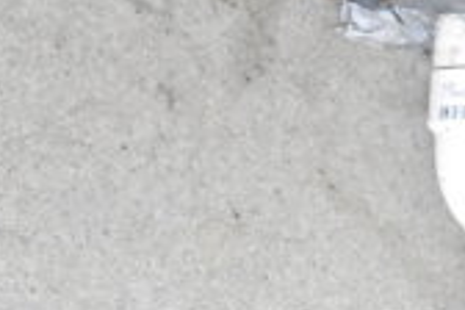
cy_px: 24
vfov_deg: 7.9
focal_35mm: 174
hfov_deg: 11.2
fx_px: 2247
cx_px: 781
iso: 6400
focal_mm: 32
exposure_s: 1/250
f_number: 8
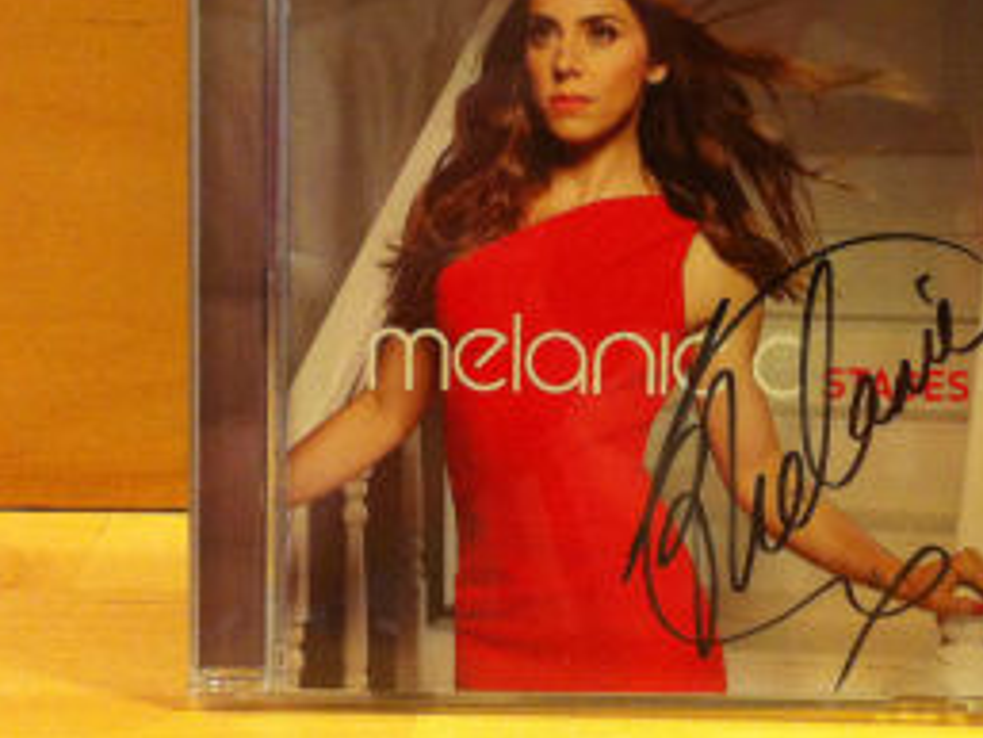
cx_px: 639
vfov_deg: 21.6
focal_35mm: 68
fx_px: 1932
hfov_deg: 28.4
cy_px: 373
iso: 250
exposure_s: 1/15
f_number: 2.8
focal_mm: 3.85
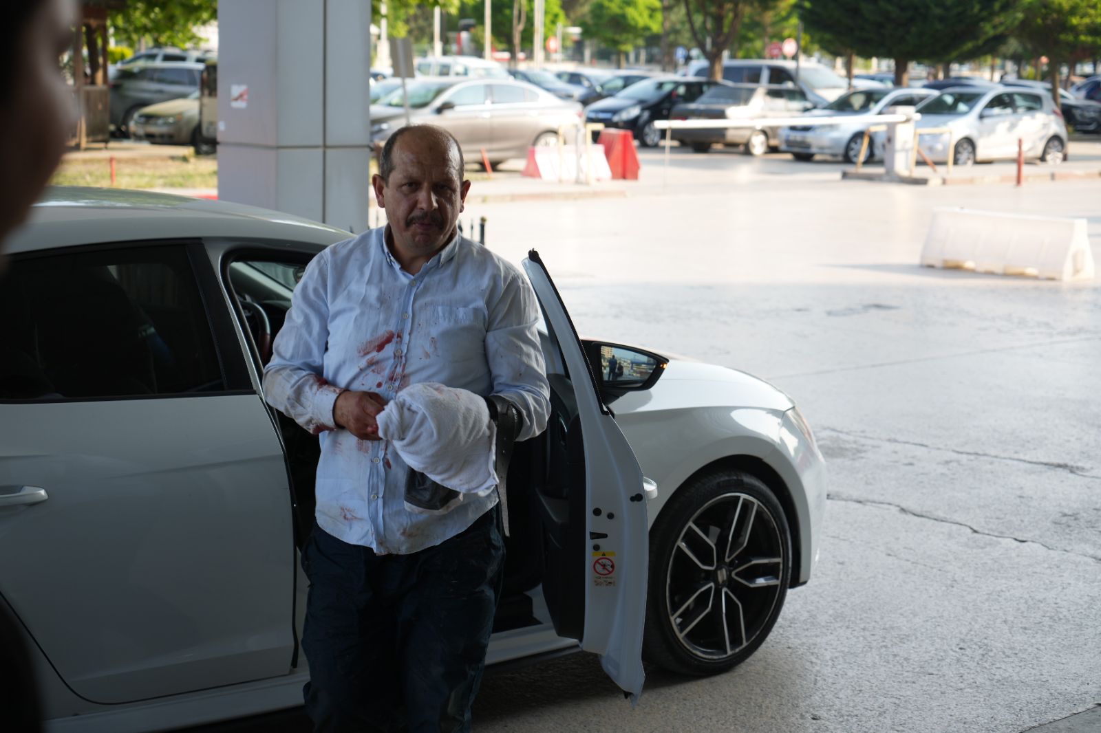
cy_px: 366
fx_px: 2018
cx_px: 550
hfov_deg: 30.5
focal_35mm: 66
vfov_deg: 20.6
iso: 100
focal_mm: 66
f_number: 4.5
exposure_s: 1/160
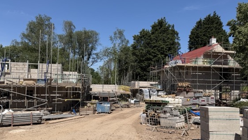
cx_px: 134
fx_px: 197
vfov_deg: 38.9
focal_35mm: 30
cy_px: 76
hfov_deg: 64.2
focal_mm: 6.76
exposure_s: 1/5714
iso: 80
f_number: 1.78
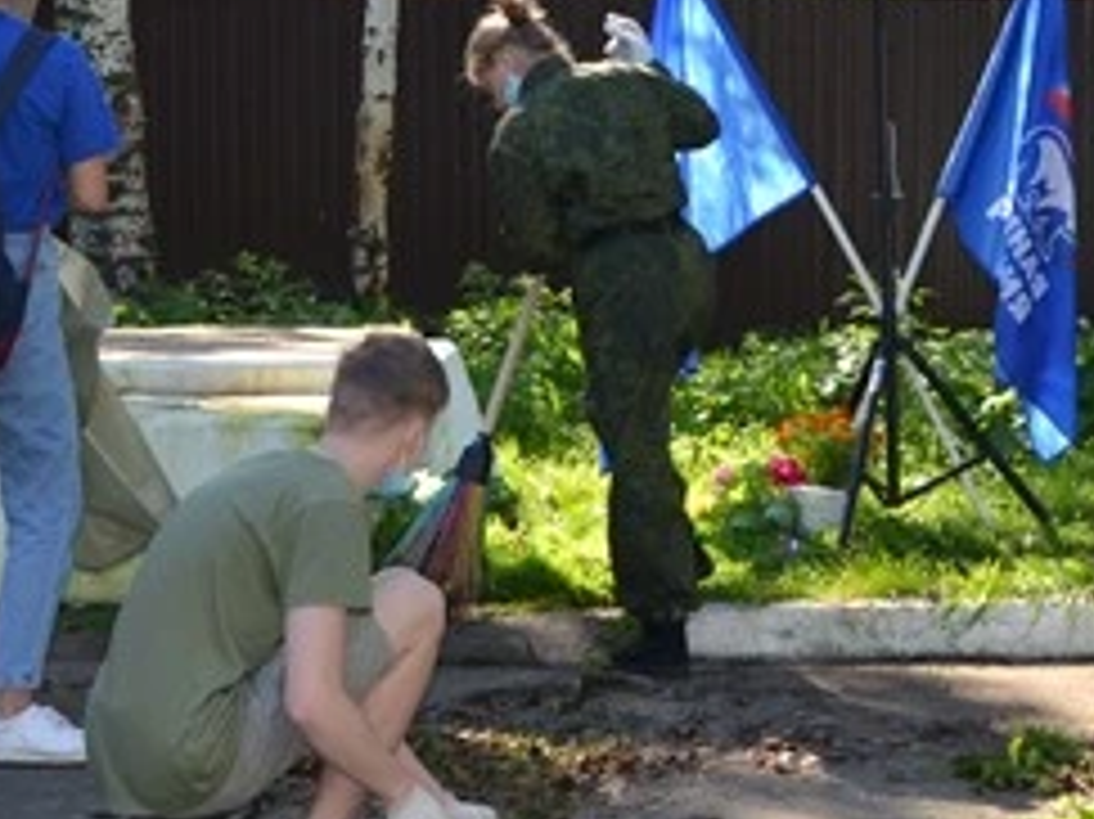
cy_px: 454
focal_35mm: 100
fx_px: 3146
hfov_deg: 18.8
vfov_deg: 14.8
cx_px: 1247
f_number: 5.6
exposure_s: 1/200
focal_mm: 21
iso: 100
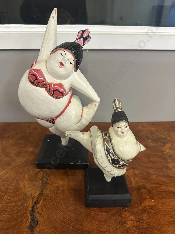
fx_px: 162
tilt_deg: -28.9
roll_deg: -1.1
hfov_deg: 56.8
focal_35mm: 24
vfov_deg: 71.6
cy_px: 117
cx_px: 88
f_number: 1.78
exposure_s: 1/50
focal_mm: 6.86
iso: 200
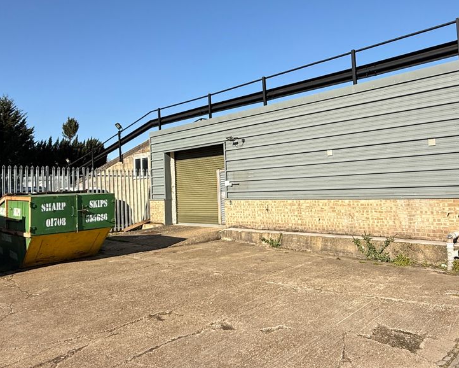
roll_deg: +1.1
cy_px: 162
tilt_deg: +6.4
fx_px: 285
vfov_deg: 65.3
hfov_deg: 76.9
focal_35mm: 21
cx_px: 270
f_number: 2.2
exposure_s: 1/2320
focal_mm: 2.22
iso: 50
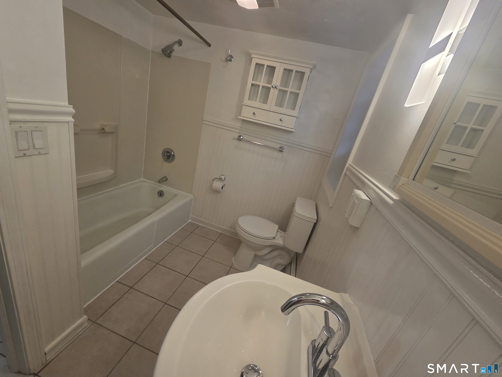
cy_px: 188
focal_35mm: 13
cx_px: 251
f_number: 2.2
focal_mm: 2.2
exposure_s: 1/120
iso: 160
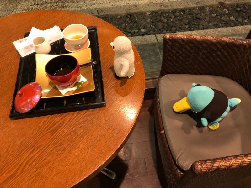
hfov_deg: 63.4
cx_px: 126
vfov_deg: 49.7
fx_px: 203
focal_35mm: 28
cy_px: 94
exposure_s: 1/4
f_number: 1.8
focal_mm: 3.99
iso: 100
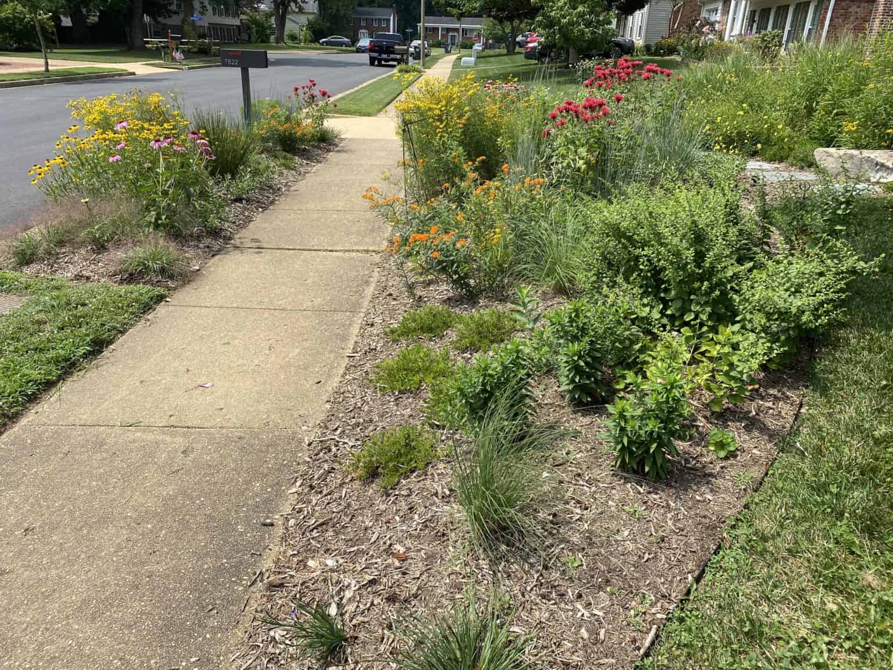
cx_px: 446
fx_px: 671
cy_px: 335
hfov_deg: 67.3
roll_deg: -1.7
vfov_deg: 53.1
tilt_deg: -23.9
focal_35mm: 26
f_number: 1.8
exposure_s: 1/2183
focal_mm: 4.25
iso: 32
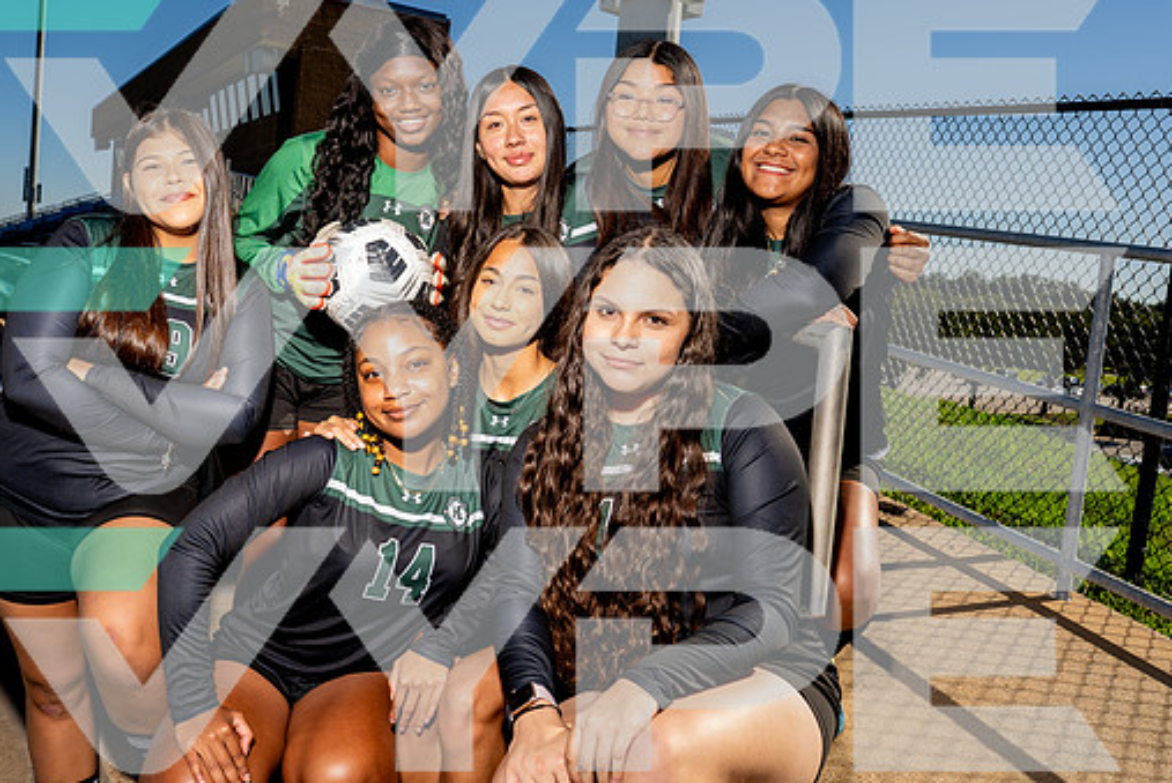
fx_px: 1043
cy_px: 371
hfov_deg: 58.6
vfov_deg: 41.2
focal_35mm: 32
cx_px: 539
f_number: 8
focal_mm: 28
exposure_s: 1/250
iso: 100
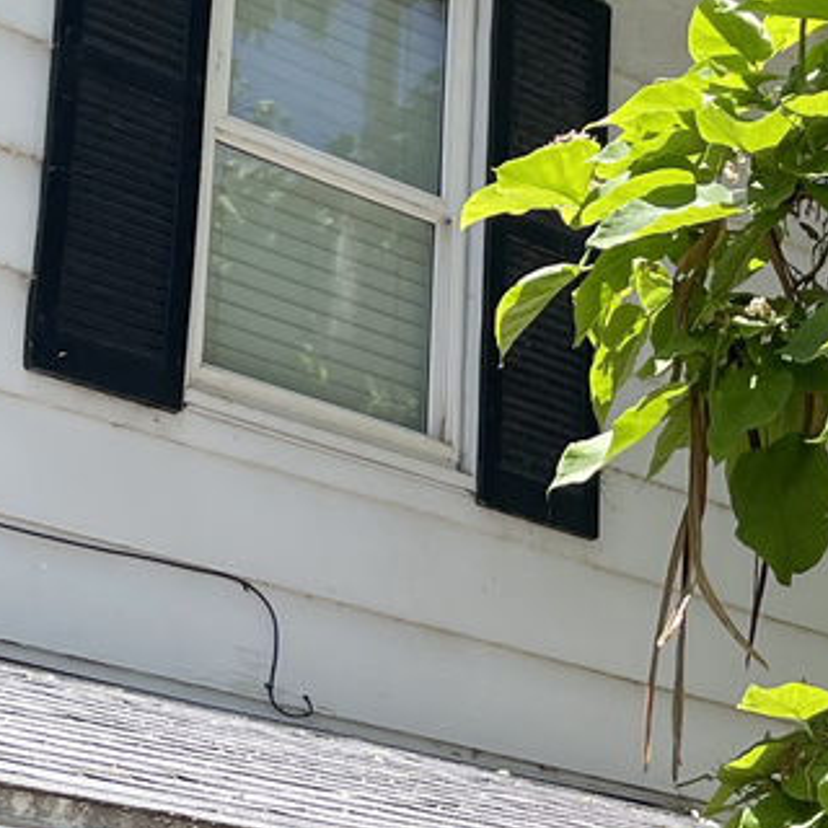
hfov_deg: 15.7
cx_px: 1019
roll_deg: -0.1
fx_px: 2869
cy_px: 805
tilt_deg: +12.6
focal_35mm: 106
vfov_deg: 16.1
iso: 32
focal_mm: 5.1
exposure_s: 1/780
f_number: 1.6
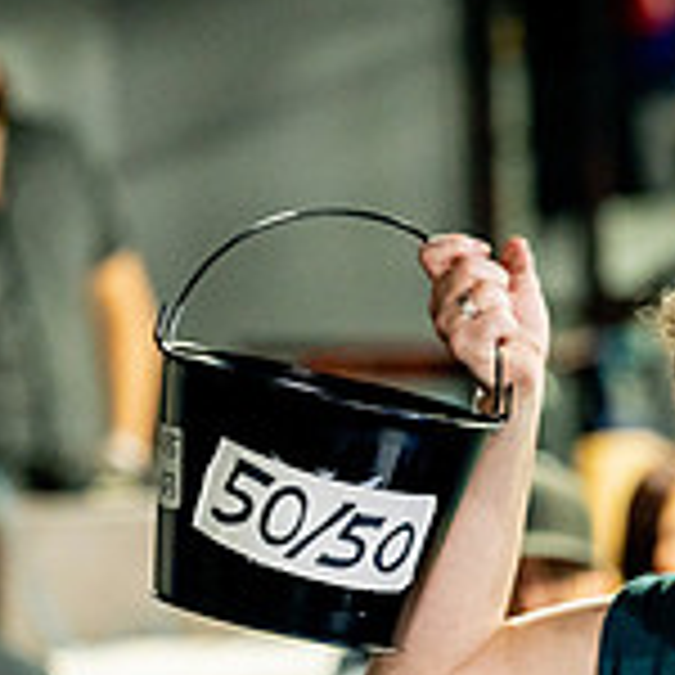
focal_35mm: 319
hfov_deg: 5.5
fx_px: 7038
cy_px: 745
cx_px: 752
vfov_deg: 5.5
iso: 4000
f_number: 2
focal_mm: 97
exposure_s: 1/160
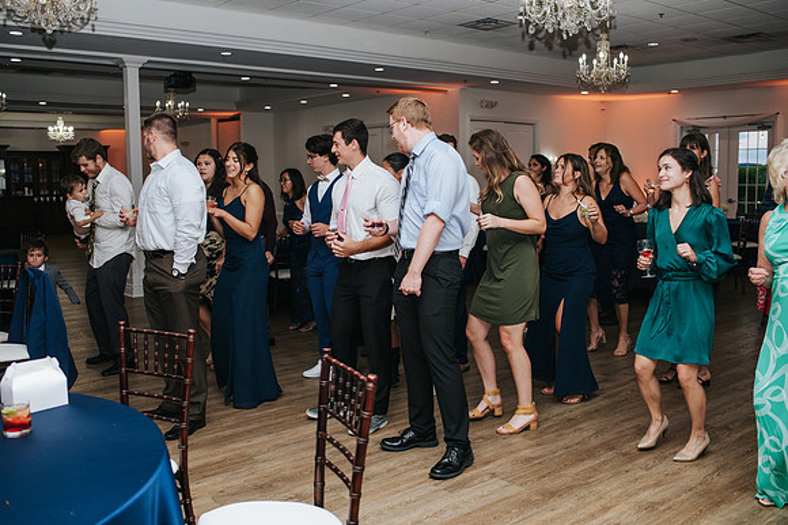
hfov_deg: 54.5
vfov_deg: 37.8
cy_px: 262
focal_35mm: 35
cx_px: 394
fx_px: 766
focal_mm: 35
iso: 800
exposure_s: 1/200
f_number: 3.2
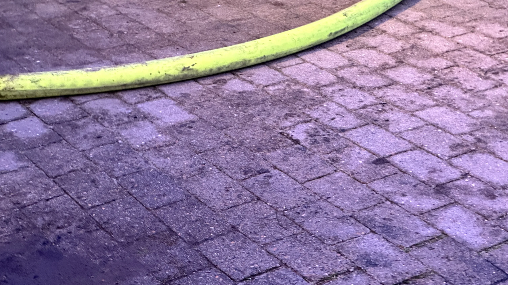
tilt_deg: -25.3
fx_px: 1131
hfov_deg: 25.3
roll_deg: +0.0
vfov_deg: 14.4
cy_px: 143
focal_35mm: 84
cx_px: 254
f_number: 2.8
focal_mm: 9
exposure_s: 1/42
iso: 800
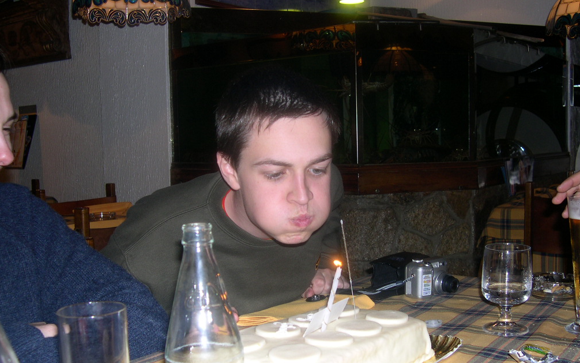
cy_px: 197
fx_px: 648
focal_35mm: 41
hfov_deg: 48.2
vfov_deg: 31.2
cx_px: 294
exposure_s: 1/60
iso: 100
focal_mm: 8
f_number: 2.8
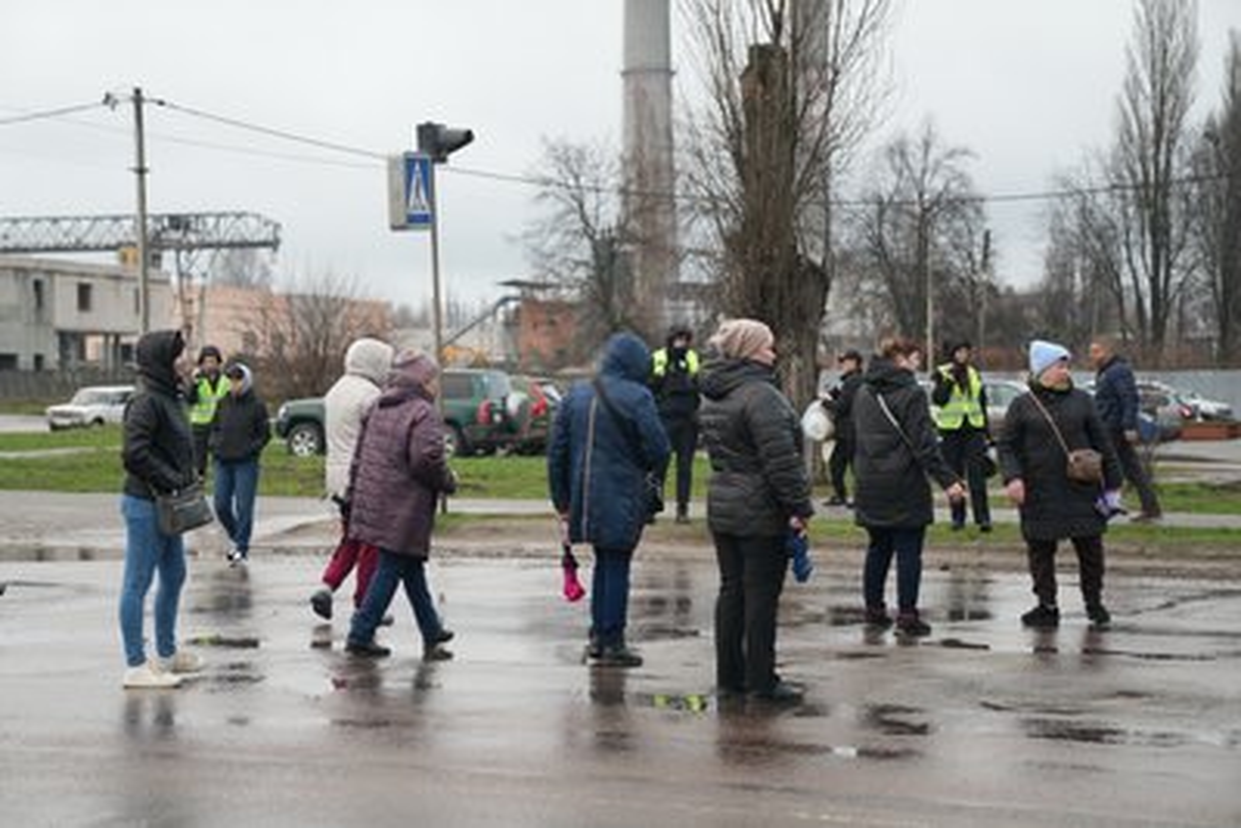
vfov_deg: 19.5
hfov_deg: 28.8
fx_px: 2414
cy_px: 414
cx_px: 620
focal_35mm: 70
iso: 320
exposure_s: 1/125
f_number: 2.8
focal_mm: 70
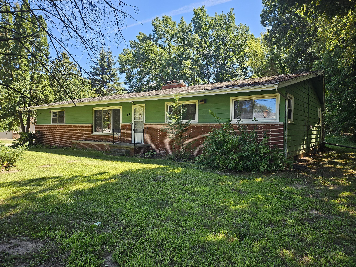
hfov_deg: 71.6
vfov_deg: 56.8
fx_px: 247
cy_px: 134
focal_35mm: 24
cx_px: 178
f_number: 1.8
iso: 50
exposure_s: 1/515
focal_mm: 5
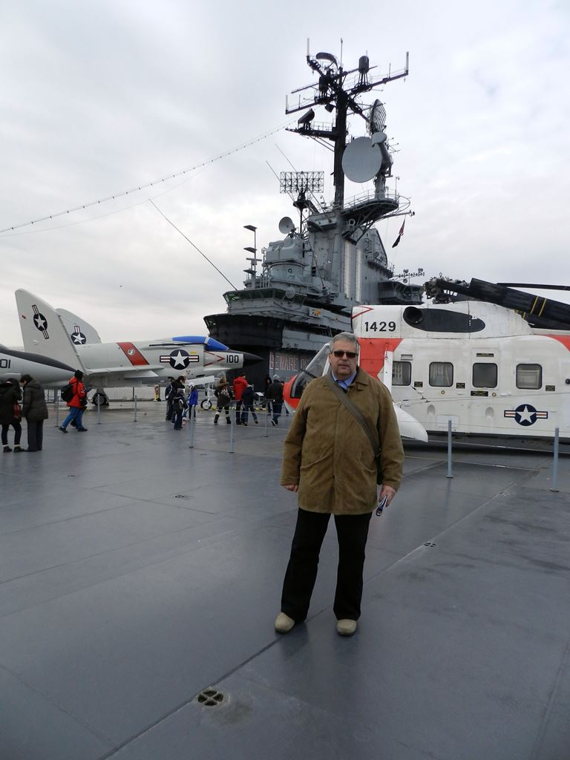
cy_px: 380
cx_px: 285
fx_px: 505
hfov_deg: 58.9
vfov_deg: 73.9
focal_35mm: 23
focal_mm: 4
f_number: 3.4
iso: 160
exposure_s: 1/1000
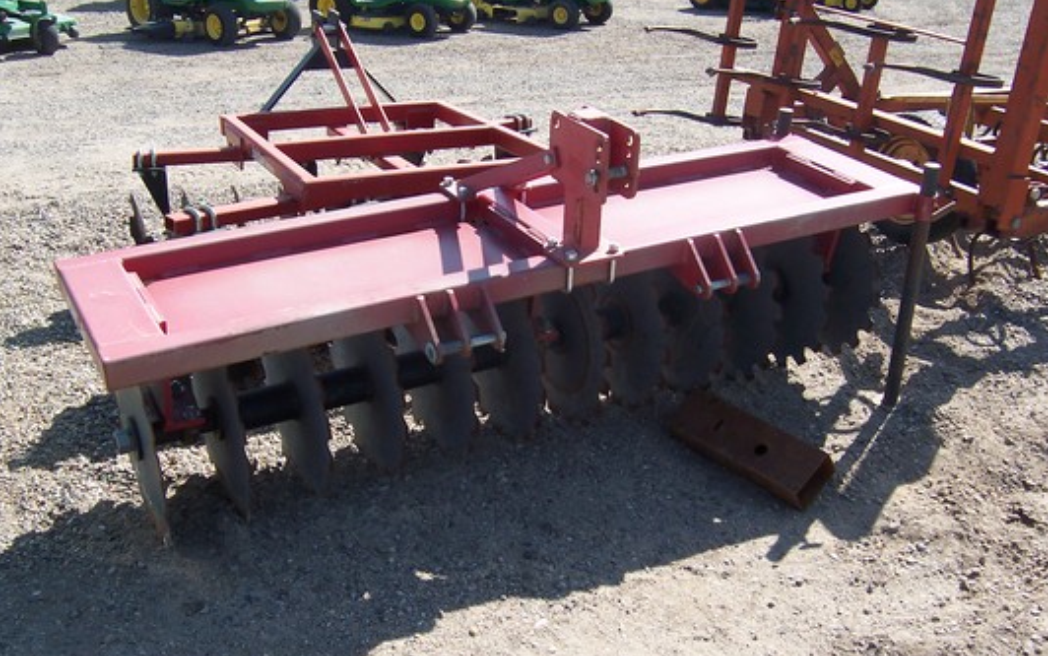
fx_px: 1114
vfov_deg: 32.8
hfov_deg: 50.4
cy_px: 333
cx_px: 534
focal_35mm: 39
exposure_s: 1/350
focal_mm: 5.6
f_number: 4
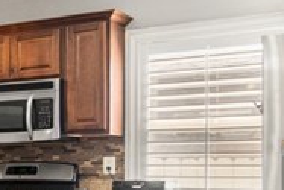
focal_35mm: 82
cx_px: -173
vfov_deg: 16.5
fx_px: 647
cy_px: 173
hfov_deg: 20.3
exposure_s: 1/10
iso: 320
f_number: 7.1
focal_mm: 10
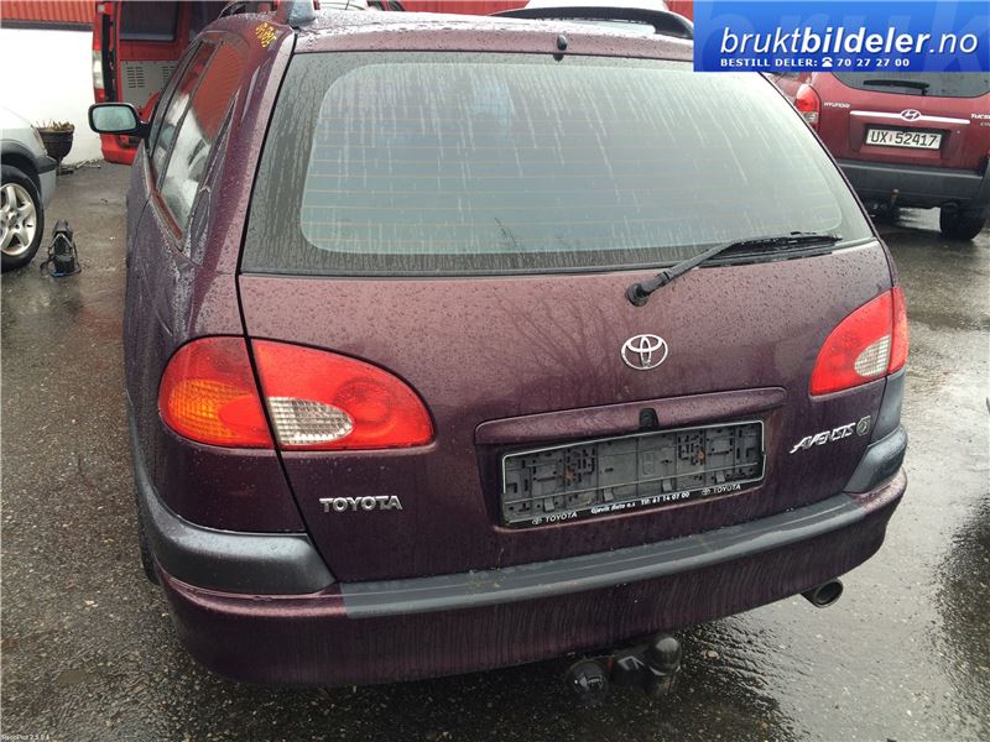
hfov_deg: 61.7
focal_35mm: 29
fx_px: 829
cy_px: 371
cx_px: 495
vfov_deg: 48.2
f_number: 2.2
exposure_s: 1/120
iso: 32
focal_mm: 4.15
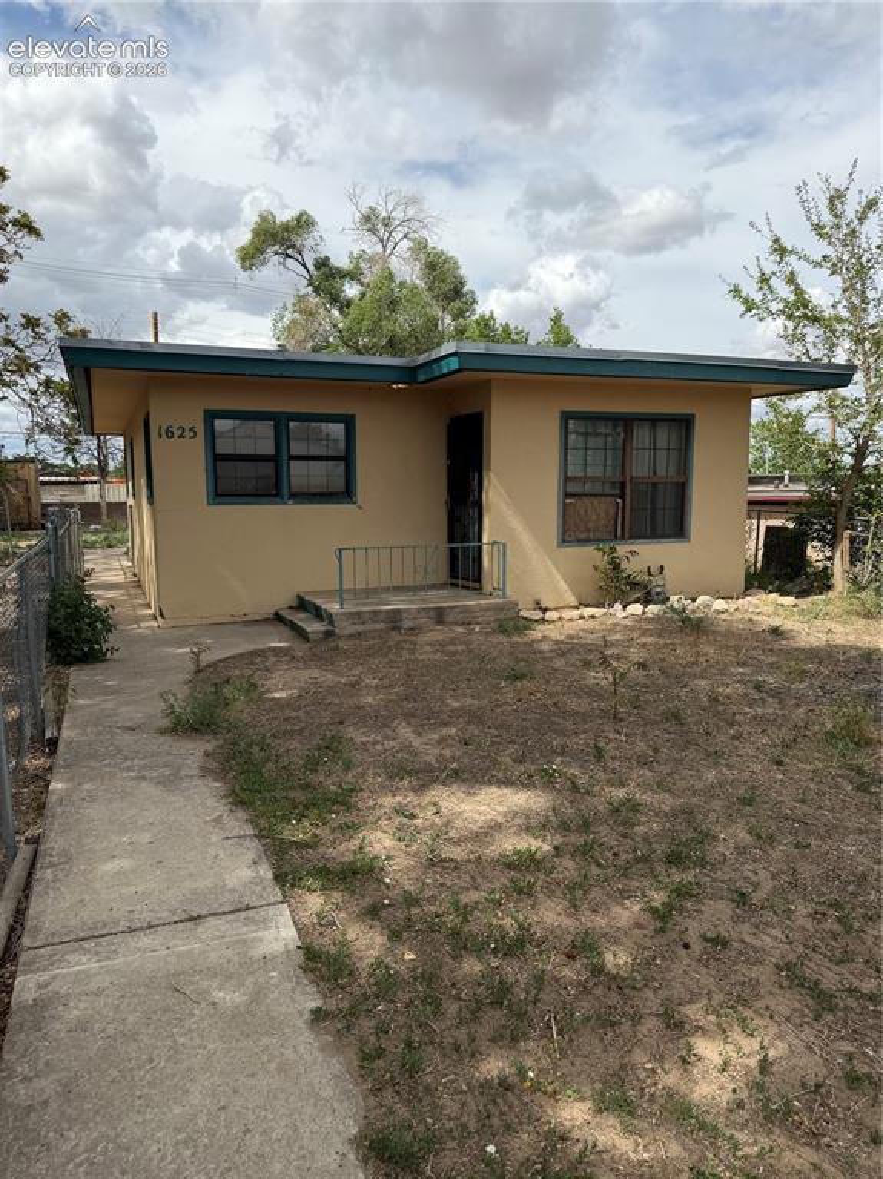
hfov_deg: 56.8
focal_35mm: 24
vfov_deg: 71.6
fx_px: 817
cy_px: 590
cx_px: 442
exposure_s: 1/4975
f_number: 1.78
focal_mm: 6.76
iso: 80
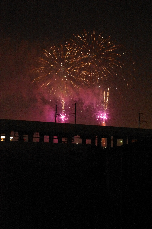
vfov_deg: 24.8
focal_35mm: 82
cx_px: 76
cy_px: 114
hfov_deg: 16.6
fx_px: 521
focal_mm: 55
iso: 6400
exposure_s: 1/15
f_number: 5.6
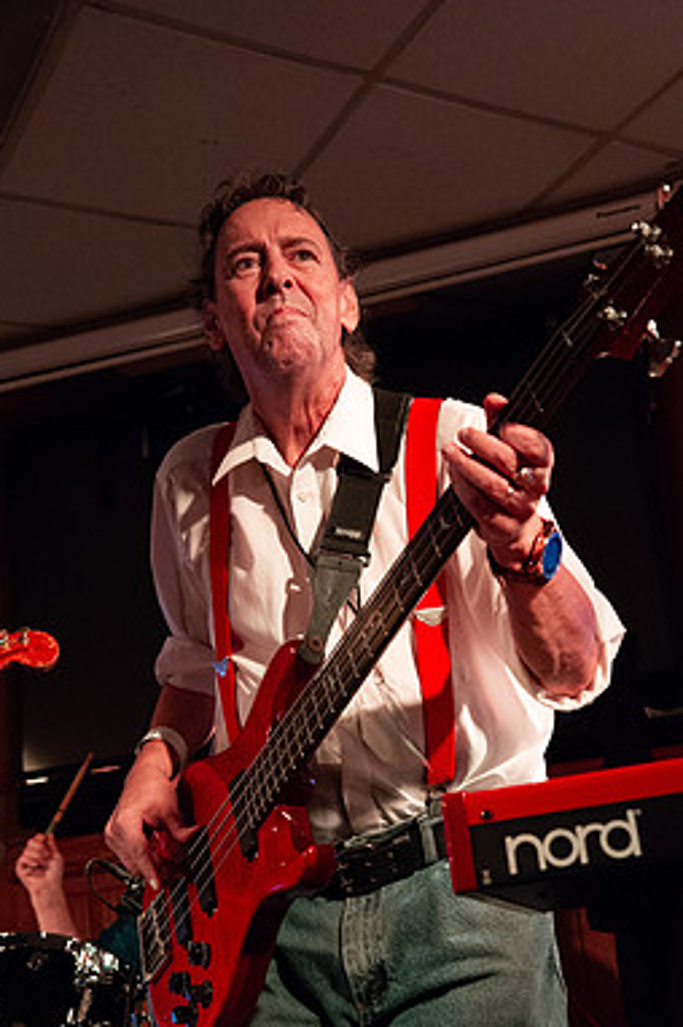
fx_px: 1511
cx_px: 364
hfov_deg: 25.5
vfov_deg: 37.4
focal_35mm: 53
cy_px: 600
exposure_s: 1/125
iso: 6400
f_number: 6.3
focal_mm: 45
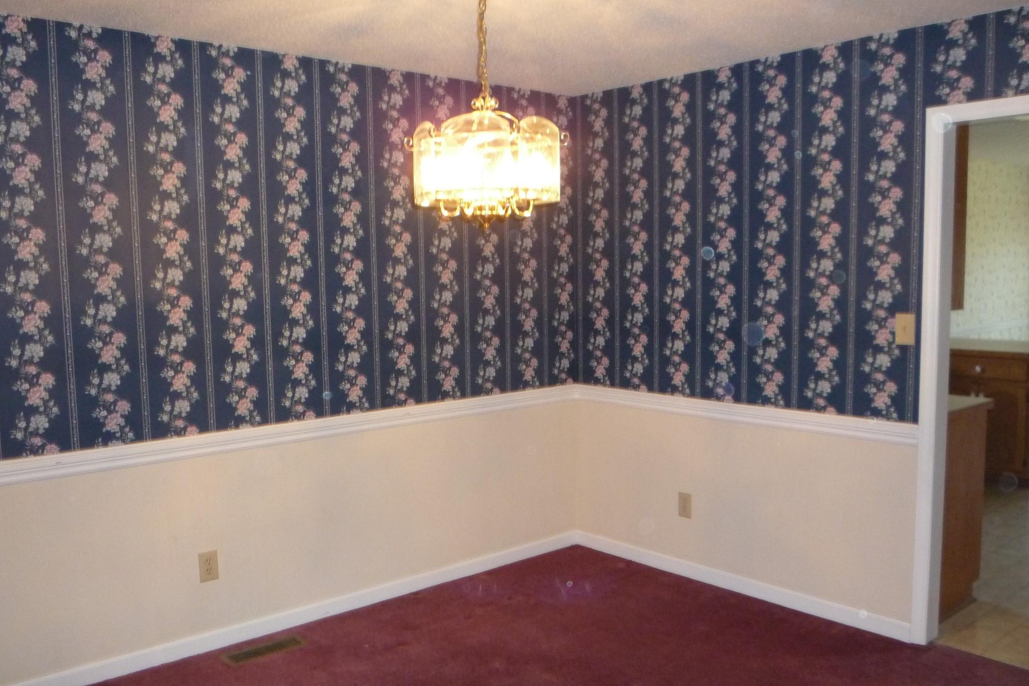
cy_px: 364
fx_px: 915
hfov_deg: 58.7
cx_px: 525
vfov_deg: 41.1
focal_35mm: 32
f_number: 3.3
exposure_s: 1/30
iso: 400
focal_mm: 5.2
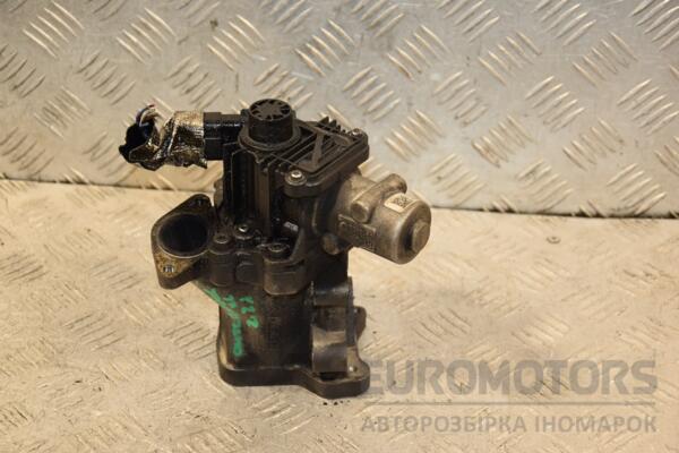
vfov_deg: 15.7
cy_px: 226
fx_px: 1641
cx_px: 340
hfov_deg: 23.4
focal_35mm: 87
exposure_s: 1/160
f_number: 5
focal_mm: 58
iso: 800
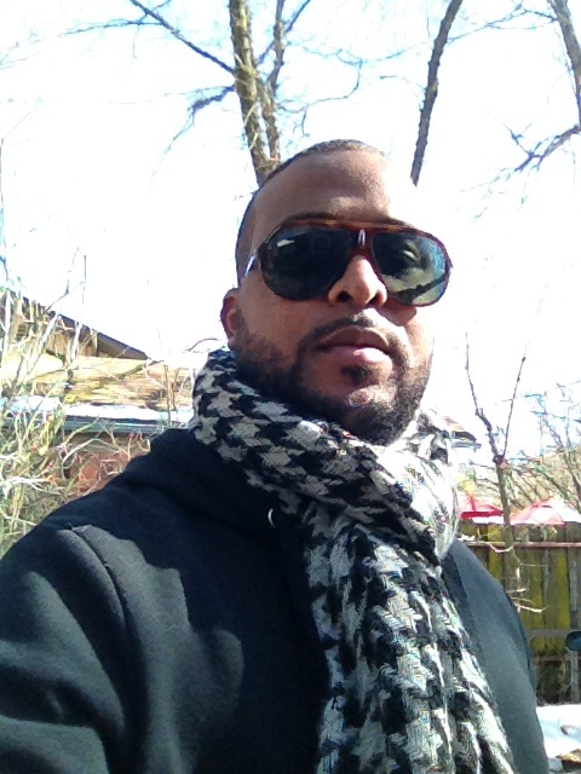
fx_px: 783
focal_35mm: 35
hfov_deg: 40.7
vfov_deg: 52.6
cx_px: 290
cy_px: 387
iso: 125
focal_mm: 1.85
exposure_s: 1/513
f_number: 2.4
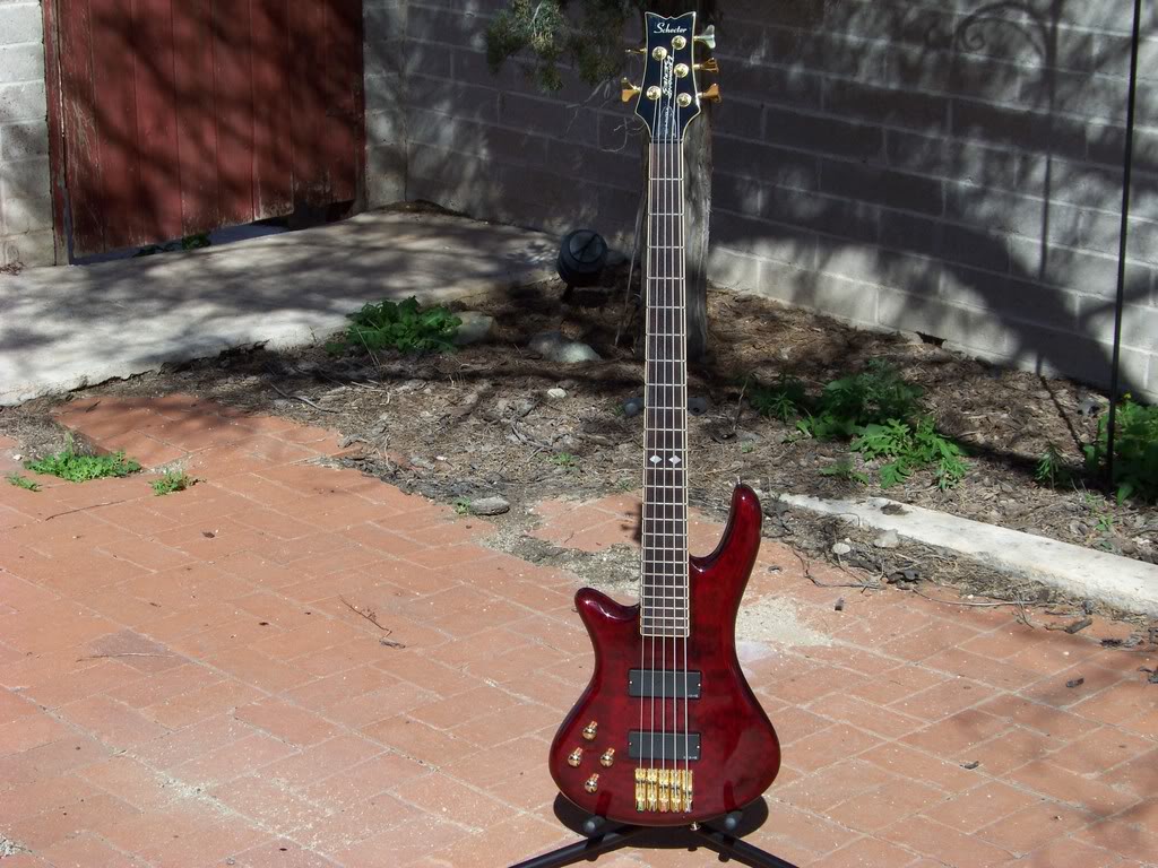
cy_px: 434
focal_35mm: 78
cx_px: 579
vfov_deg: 18.9
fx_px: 2609
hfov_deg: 25.0
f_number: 4.5
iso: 69
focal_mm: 13.2
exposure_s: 1/640
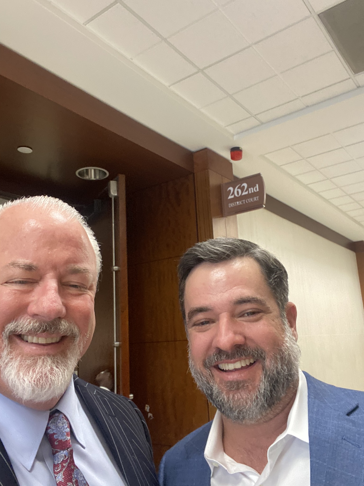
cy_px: 243
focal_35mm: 30
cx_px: 182
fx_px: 421
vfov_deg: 60.0
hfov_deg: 46.8
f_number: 2.2
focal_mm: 2.71
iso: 320
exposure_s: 1/60
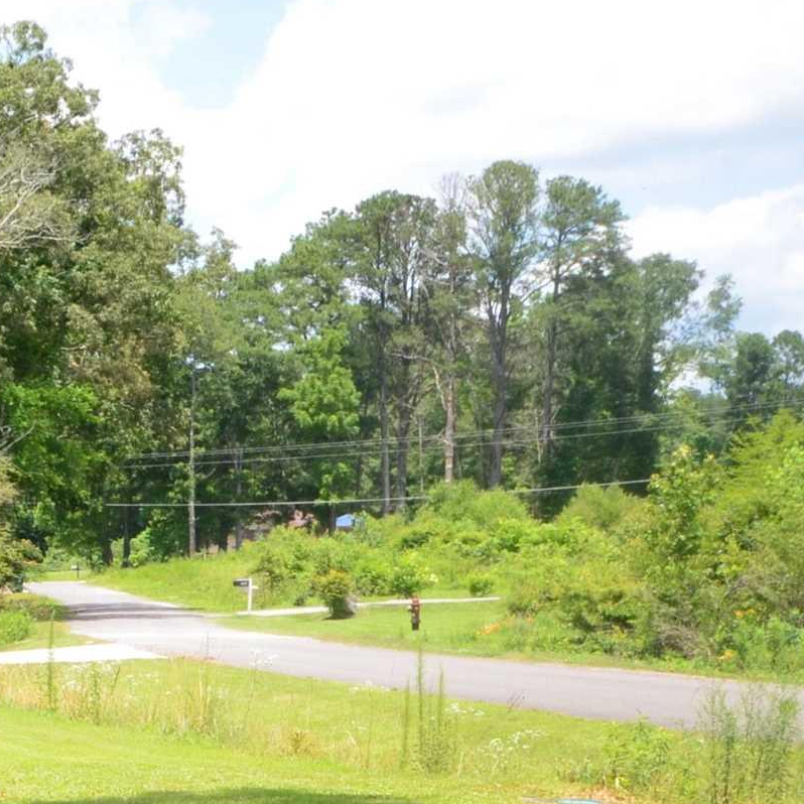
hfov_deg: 15.3
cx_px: -655
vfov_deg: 17.4
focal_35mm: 98
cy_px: 773
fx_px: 2575
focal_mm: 20
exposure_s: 1/250
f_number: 10
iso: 360
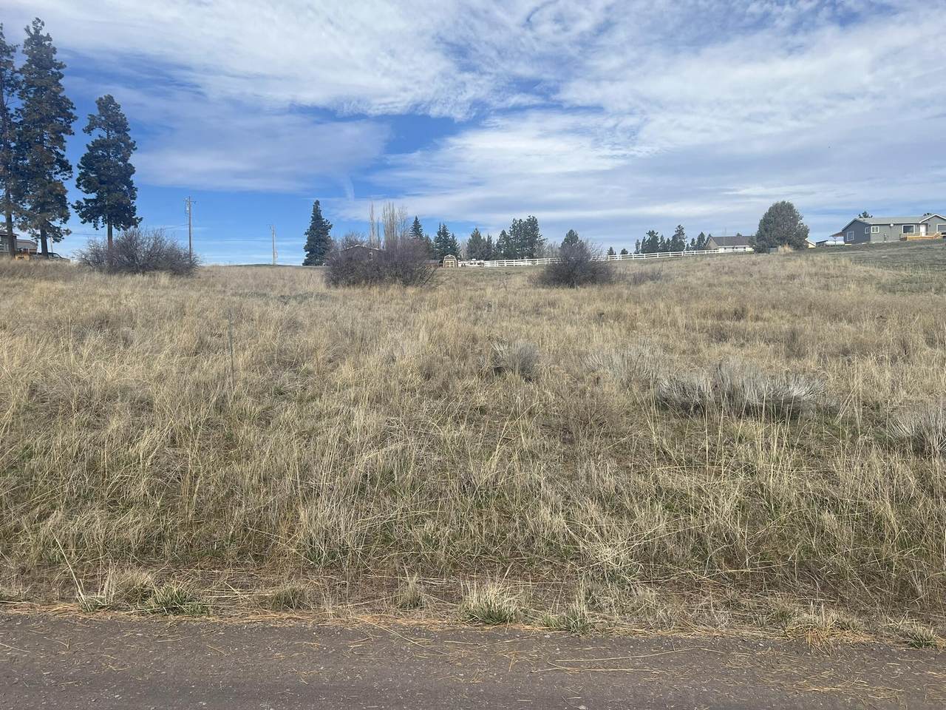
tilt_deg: -4.1
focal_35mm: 26
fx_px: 711
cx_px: 473
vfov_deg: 53.1
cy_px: 355
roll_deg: +2.2
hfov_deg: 67.3
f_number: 1.5
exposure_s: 1/5587
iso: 50
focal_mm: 5.7
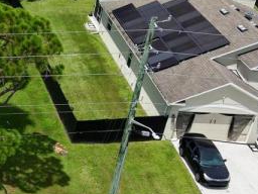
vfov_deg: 16.4
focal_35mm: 90
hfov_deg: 19.4
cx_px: -114
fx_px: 671
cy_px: 132
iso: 110
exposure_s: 1/500
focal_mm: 8.67
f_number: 1.8
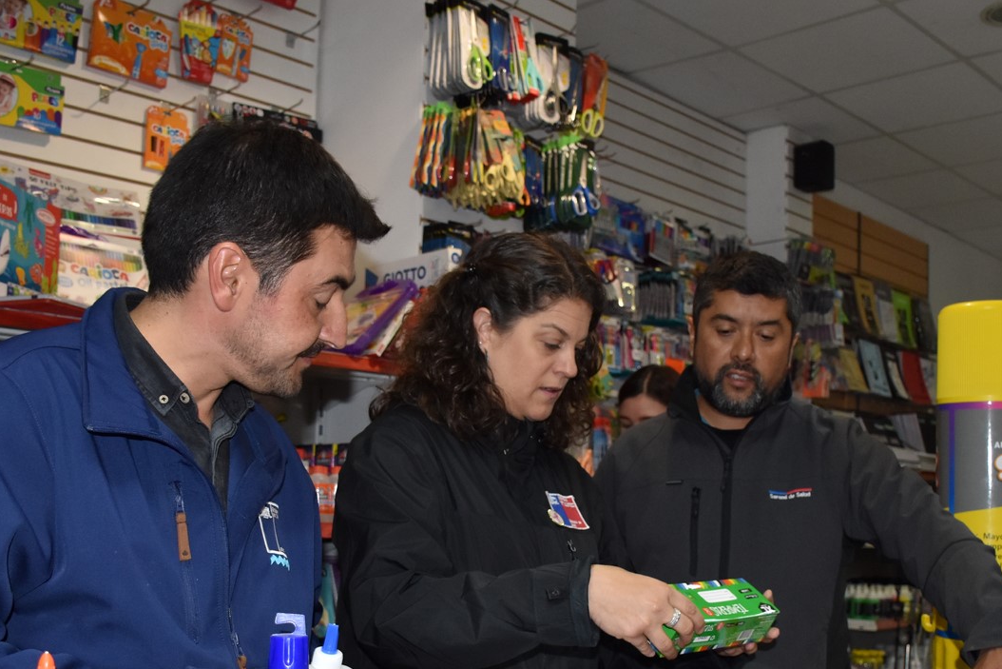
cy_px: 507
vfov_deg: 32.0
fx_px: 1141
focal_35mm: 41
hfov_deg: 47.4
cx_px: 513
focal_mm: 18
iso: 800
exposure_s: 1/160
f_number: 3.5
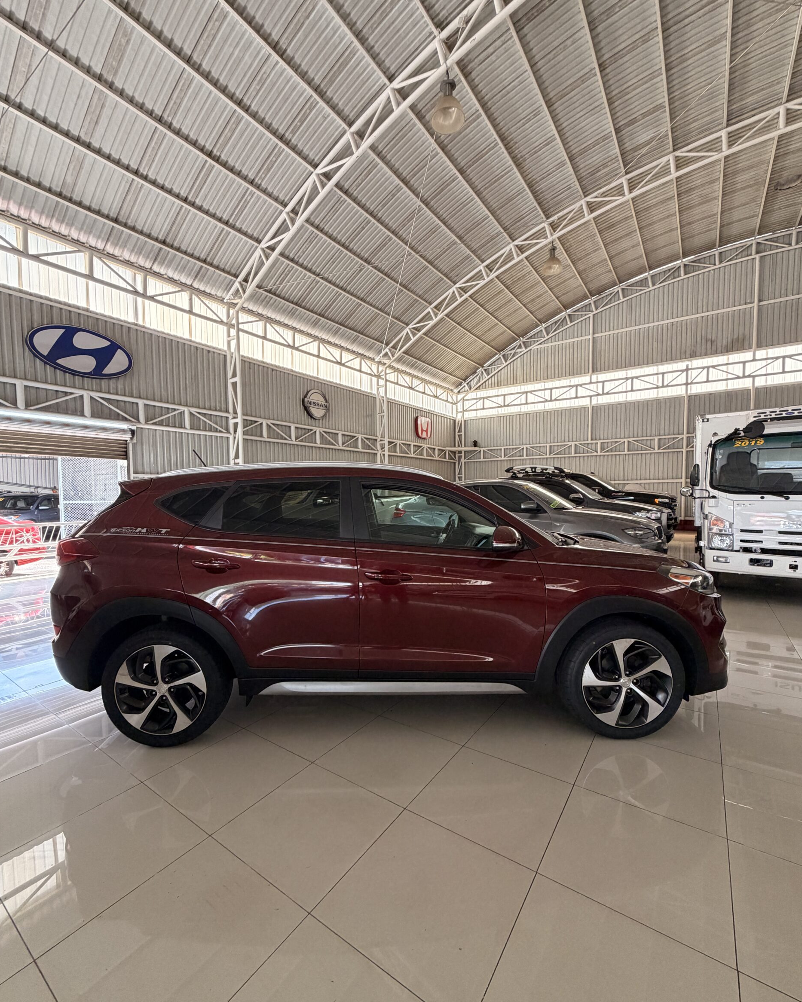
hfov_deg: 84.0
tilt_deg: -3.7
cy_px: 522
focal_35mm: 15
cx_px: 395
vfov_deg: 96.7
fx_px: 445
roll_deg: +0.9
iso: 200
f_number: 2.2
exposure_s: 1/121
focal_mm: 2.22
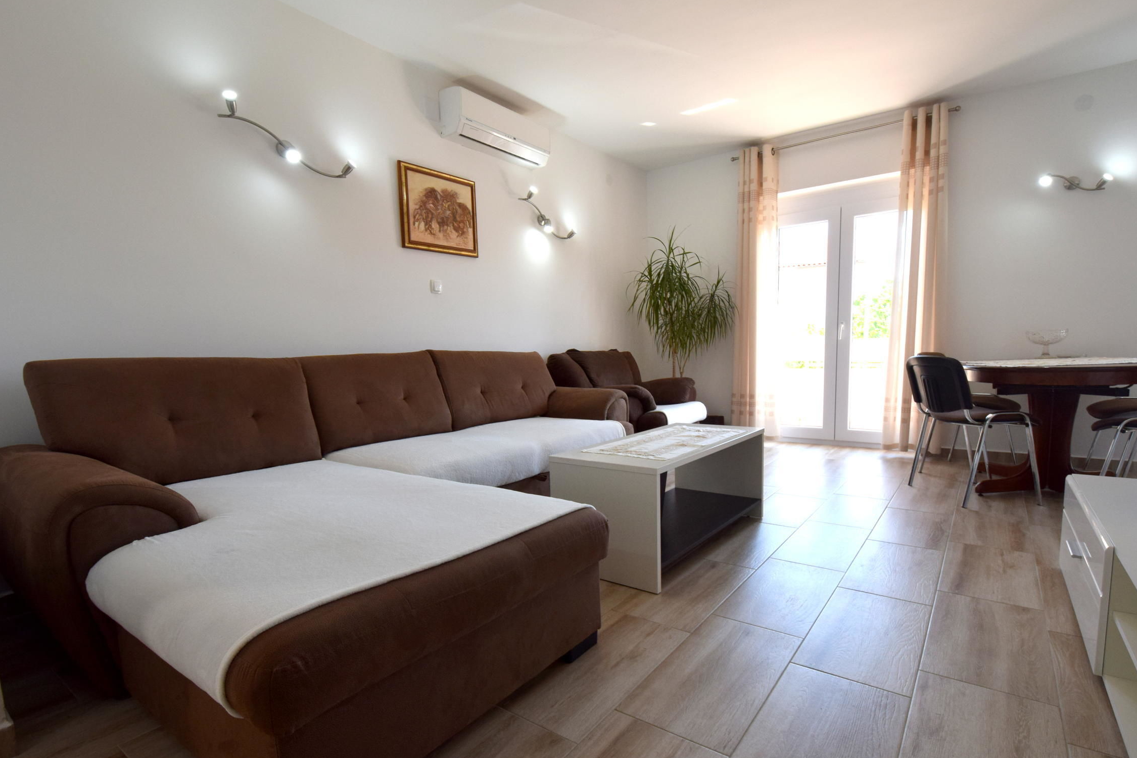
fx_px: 505
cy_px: 401
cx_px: 581
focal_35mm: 16
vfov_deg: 73.7
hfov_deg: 96.7
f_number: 5.6
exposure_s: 1/125
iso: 400
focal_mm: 10
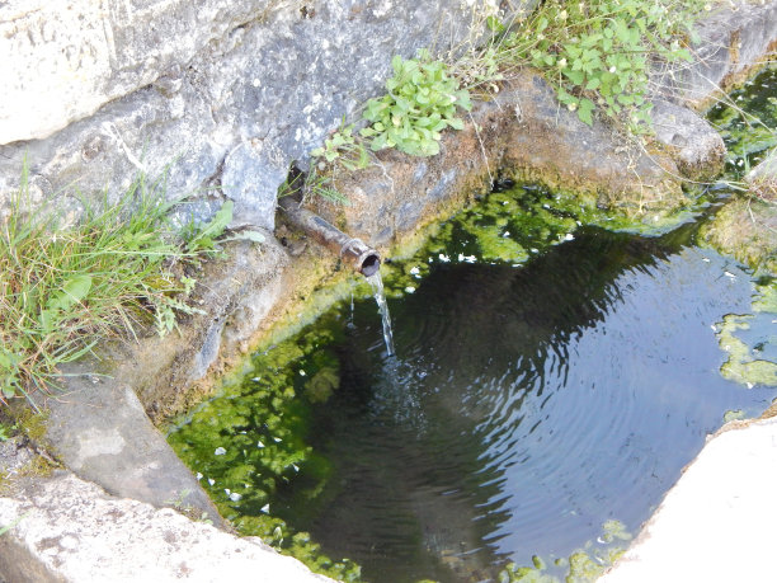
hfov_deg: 35.5
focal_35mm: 54
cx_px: 388
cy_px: 292
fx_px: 1212
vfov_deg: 27.0
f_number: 3.8
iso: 400
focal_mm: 9.7
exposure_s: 1/125
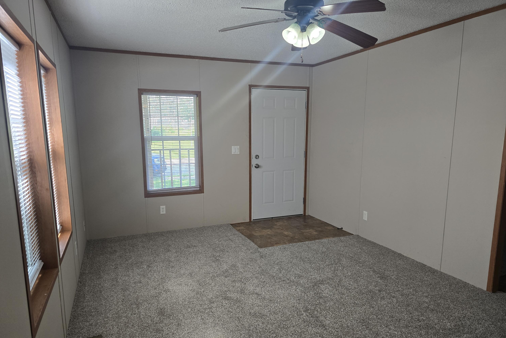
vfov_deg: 53.0
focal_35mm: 24
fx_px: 337
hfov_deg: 73.7
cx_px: 252
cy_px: 189
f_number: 1.7
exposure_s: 1/120
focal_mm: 6.3
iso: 125
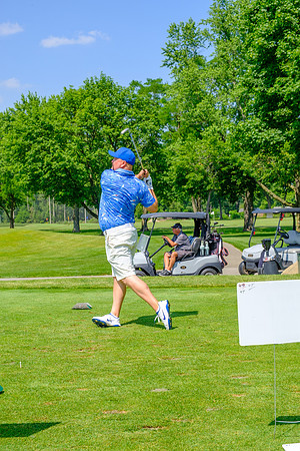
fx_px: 675
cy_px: 226
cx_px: 150
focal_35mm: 54
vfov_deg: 36.9
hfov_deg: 25.1
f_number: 9
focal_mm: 35.8
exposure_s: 1/320
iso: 200
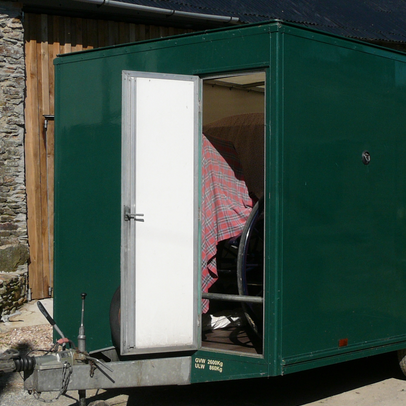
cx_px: 209
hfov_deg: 24.0
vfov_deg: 24.0
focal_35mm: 72
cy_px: 218
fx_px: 955
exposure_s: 1/640
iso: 80
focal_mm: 6.4
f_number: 5
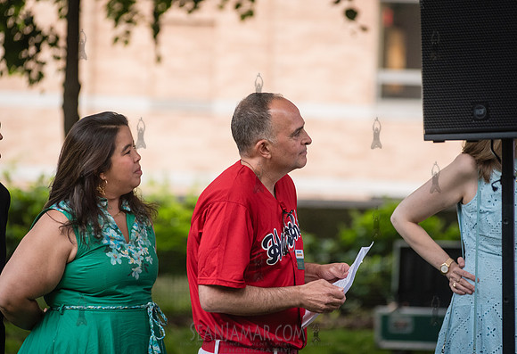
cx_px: 279
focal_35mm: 214
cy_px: 168
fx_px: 3103
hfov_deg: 9.5
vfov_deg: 6.5
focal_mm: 200
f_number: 5
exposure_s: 1/400
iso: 2000
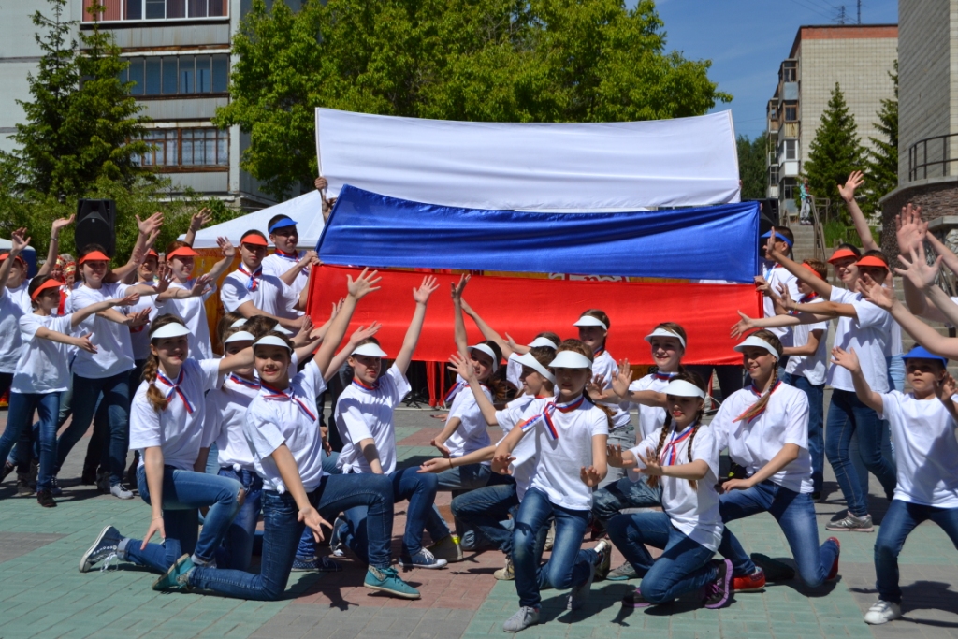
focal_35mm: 51
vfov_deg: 26.5
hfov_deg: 38.9
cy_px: 320
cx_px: 479
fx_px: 1357
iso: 320
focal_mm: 34
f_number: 7.1
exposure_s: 1/2000
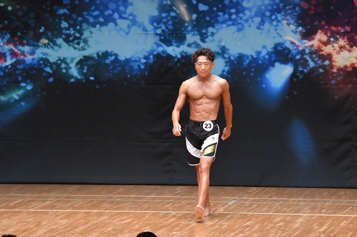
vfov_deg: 5.4
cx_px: 178
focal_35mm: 255
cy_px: 118
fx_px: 2528
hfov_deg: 8.1
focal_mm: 170
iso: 8000
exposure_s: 1/400
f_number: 5.6
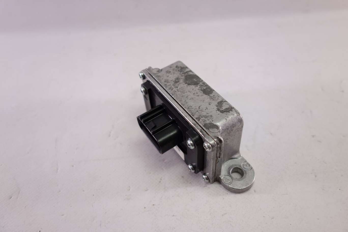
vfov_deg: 46.4
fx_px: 271
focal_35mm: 28
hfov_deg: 65.5
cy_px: 116
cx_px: 174
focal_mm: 10.4
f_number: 2.5
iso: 125
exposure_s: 1/80
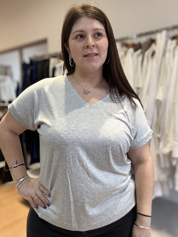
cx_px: 89
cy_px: 118
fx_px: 206
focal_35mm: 30
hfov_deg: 46.8
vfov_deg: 60.0
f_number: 1.9
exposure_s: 1/50
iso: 64
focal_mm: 2.69
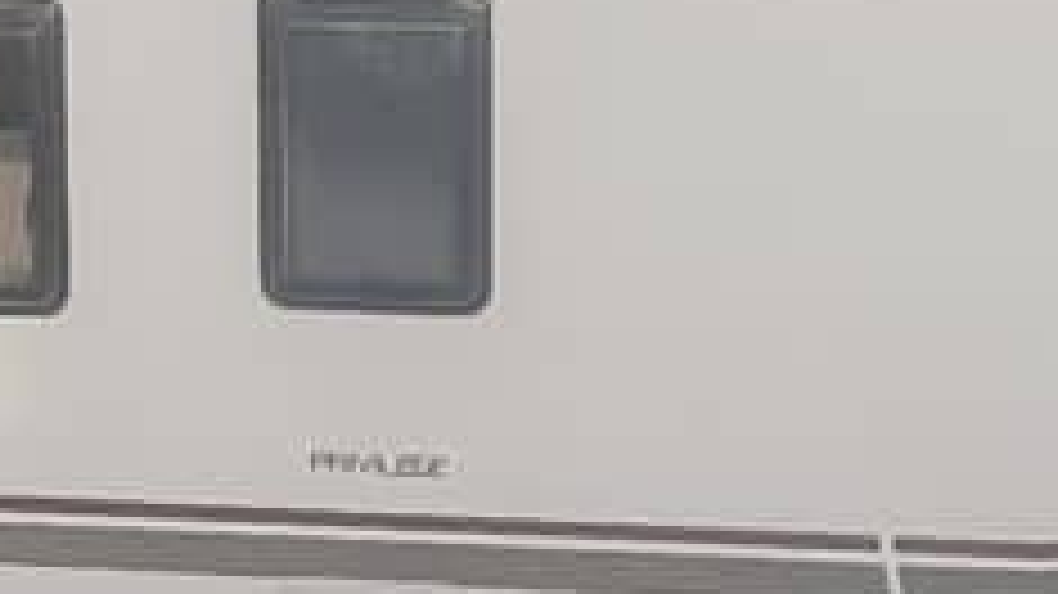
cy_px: 616
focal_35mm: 218
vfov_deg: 5.5
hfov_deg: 9.9
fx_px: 6114
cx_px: 288
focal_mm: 6.18
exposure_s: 1/485
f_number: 1.65
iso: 50
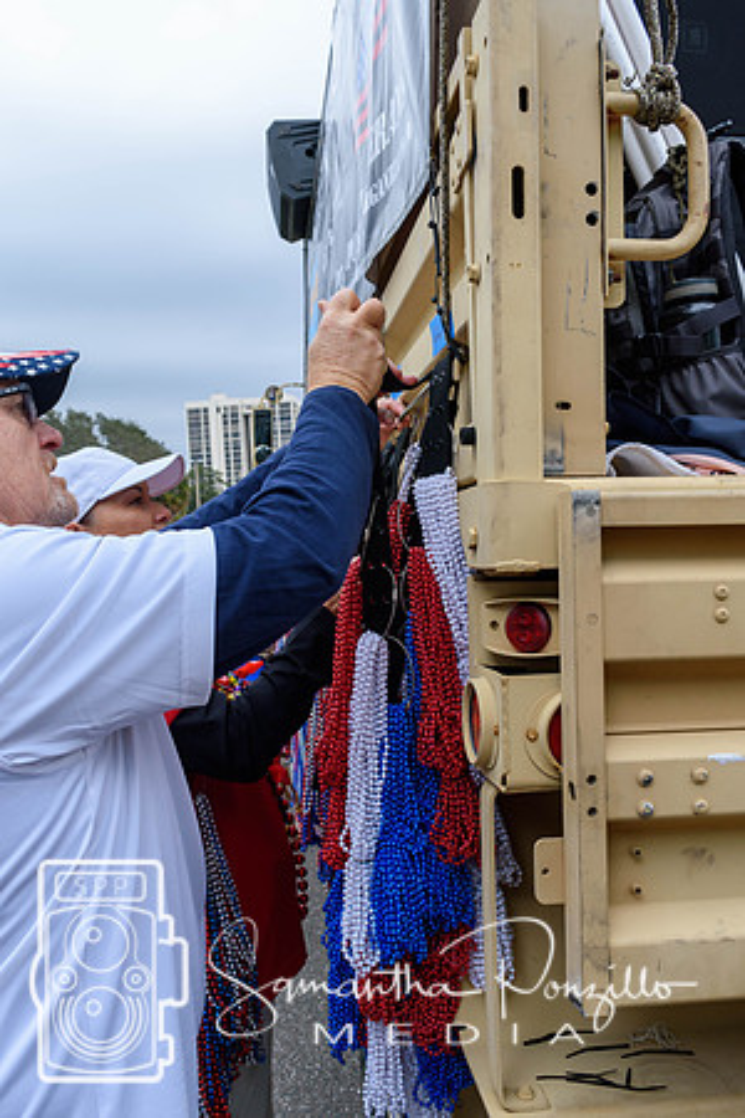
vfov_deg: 59.5
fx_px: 978
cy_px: 559
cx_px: 372
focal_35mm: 32
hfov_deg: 41.7
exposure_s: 1/250
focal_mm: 21
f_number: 8
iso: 220
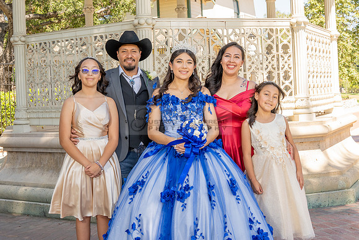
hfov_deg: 38.5
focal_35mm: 51
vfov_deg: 26.2
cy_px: 106
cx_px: 155
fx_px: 513
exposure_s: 1/200
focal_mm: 28.3
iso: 125
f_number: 4.5
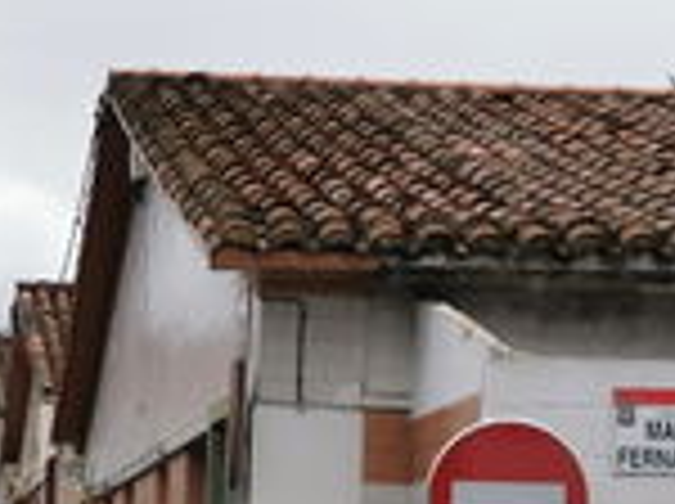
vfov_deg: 9.6
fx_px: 2998
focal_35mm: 154
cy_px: 472
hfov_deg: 12.5
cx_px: -171
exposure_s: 1/3155
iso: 50
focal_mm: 5.58
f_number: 1.8
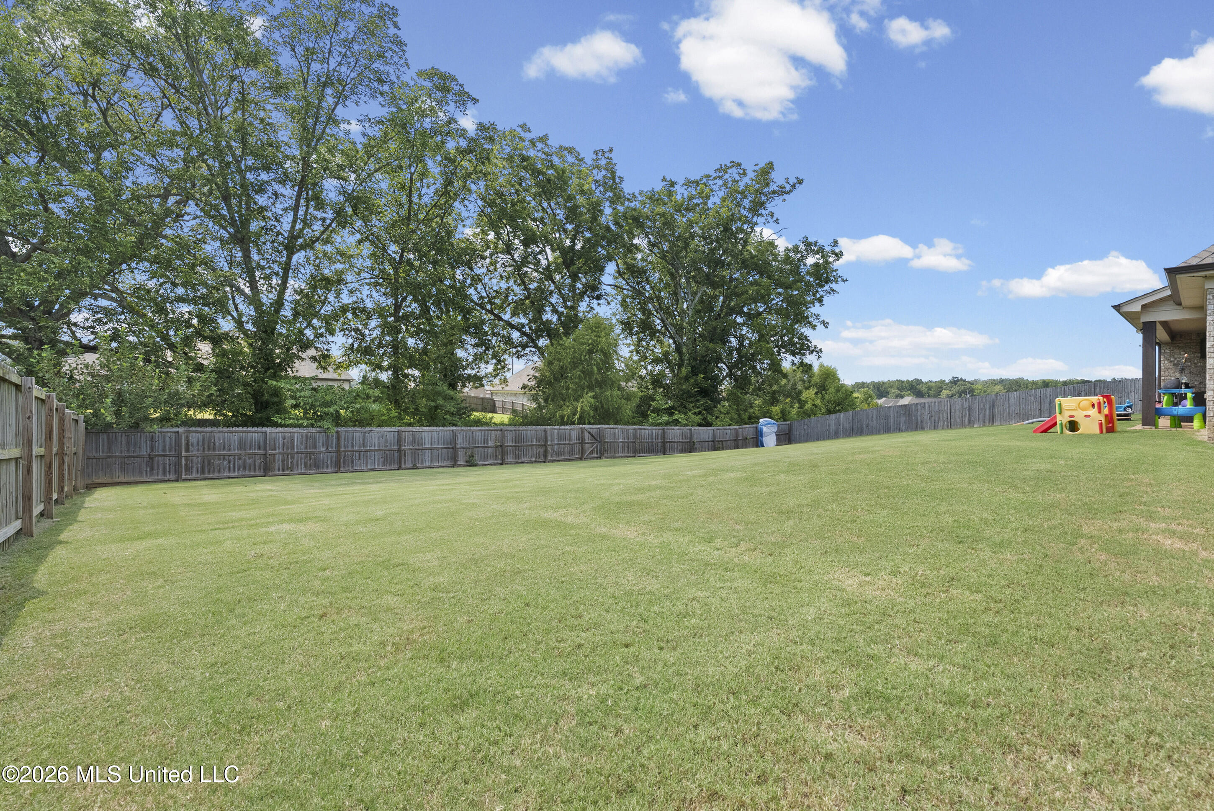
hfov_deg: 96.7
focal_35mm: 16
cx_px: 607
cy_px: 406
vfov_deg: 73.8
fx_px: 540
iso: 800
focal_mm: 16
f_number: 9
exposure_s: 1/400
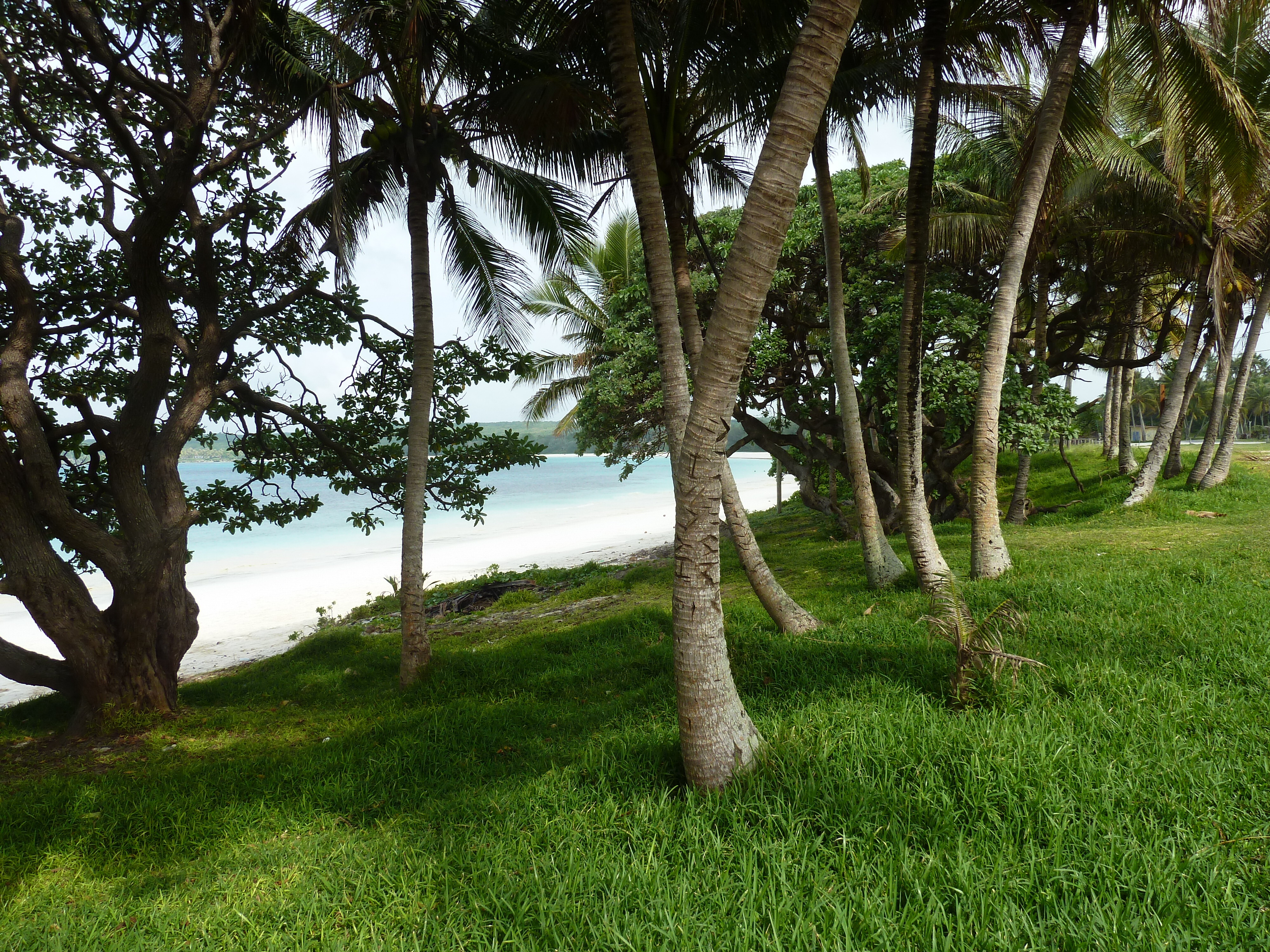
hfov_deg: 69.4
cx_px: 635
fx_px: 917
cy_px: 476
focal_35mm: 25
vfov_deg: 54.9
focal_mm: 4.1
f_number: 4
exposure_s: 1/250
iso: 80
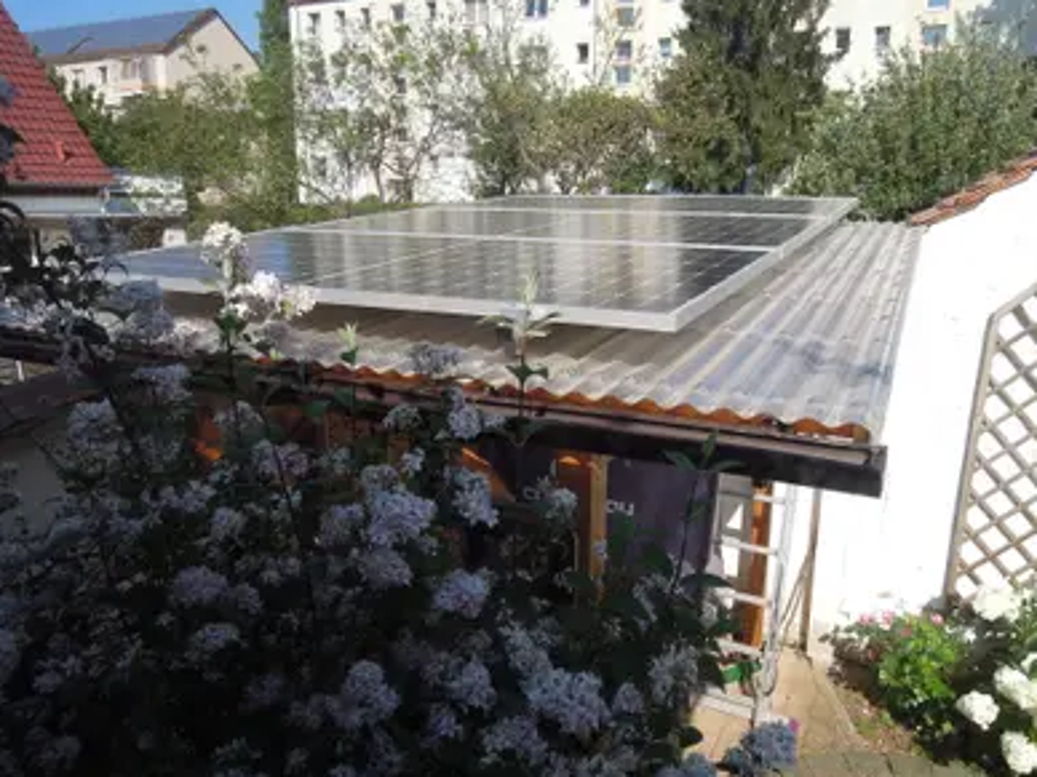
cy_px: 388
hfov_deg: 67.2
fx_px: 779
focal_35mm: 26
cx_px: 553
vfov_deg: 53.1
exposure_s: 1/1250
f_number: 4
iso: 160
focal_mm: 4.3
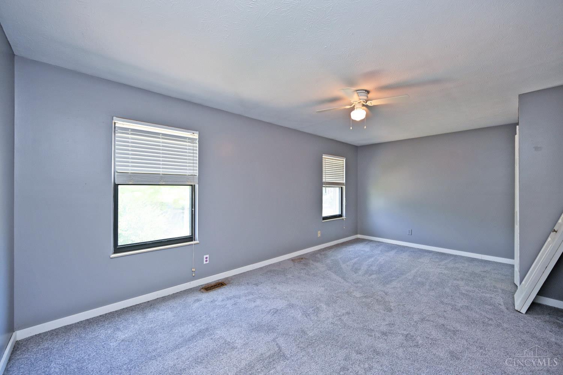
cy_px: 188
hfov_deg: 104.3
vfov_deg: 81.2
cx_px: 282
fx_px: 219
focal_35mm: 14
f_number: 4.5
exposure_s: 1/60
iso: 200
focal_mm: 14
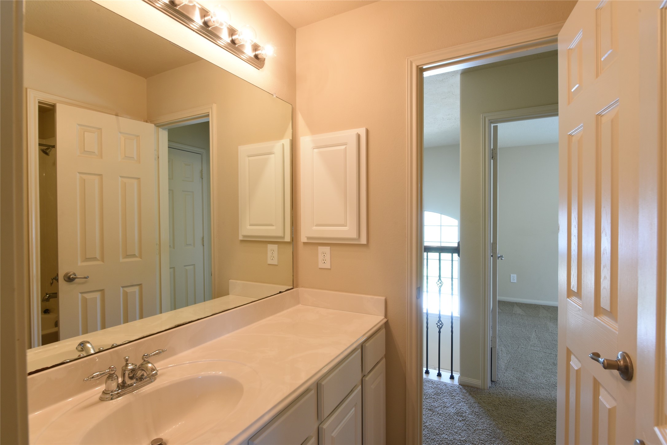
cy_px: 222
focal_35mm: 18
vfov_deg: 67.4
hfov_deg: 90.0
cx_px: 334
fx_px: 333
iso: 640
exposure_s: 1/5
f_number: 9
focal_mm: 18
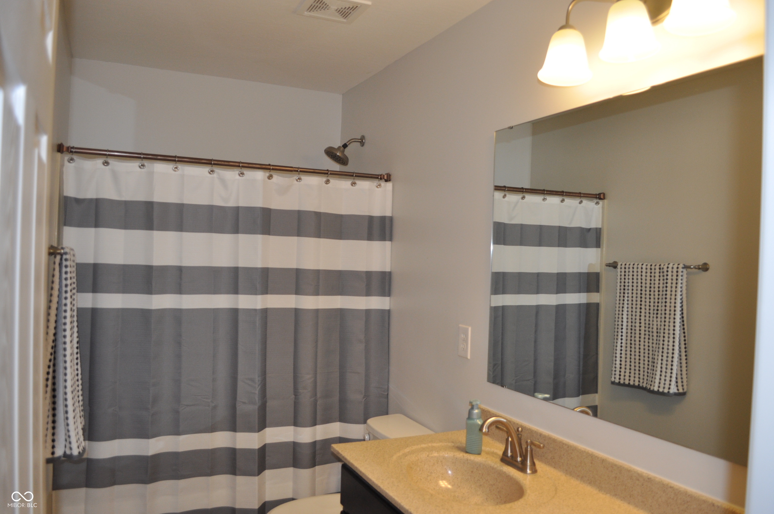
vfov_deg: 47.8
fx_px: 580
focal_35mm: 27
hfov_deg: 67.4
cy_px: 257
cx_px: 387
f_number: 3.5
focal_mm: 18
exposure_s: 1/125
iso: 450
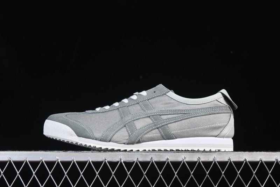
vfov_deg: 18.2
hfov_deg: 27.0
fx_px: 583
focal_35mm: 75
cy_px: 94
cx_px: 140
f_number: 7.1
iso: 160
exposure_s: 1/80
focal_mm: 50
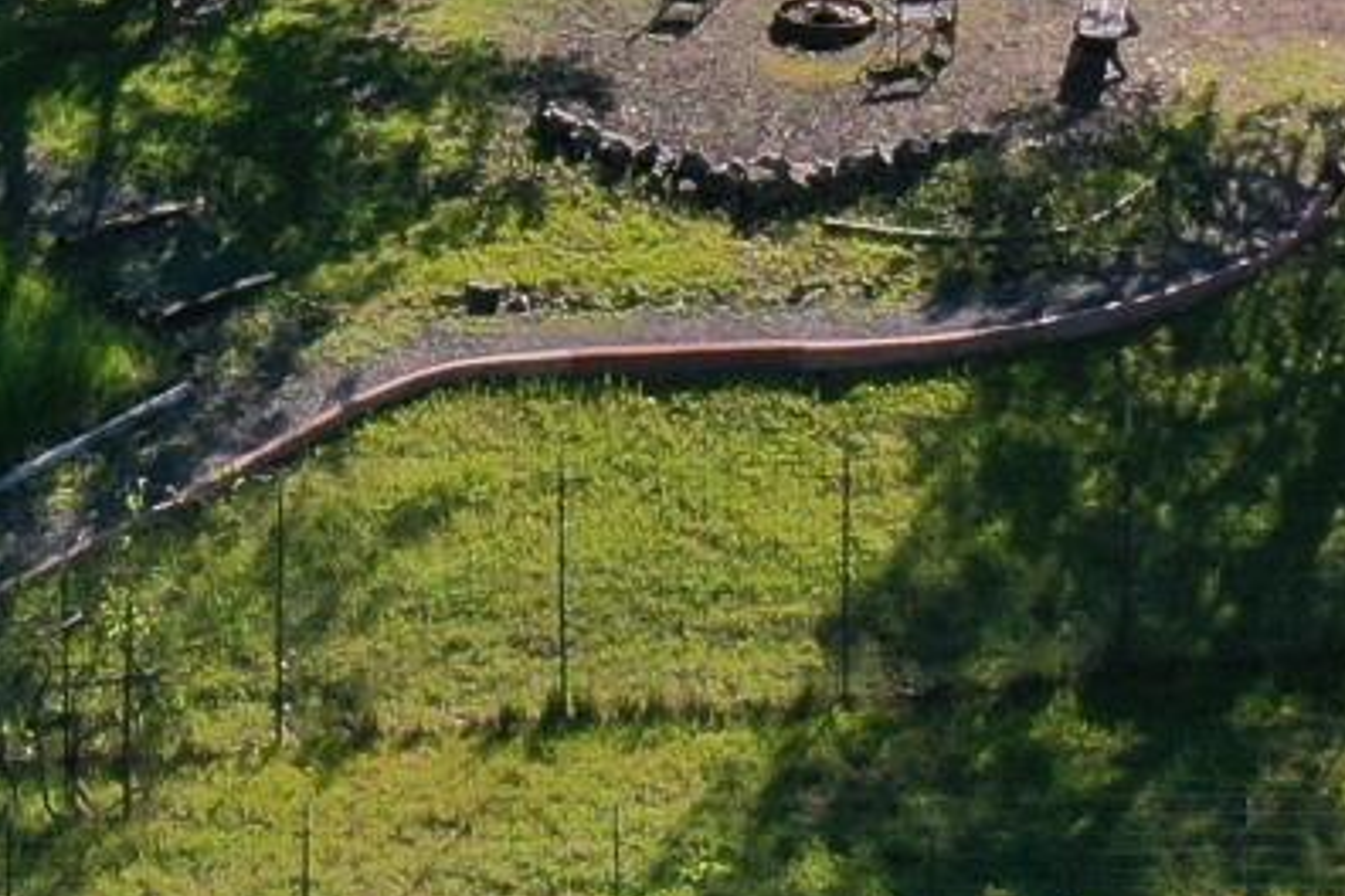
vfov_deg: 6.0
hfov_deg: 9.7
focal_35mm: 212
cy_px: -1799
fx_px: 7920
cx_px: 526
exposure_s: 1/500
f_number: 5.6
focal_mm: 10.26
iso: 100
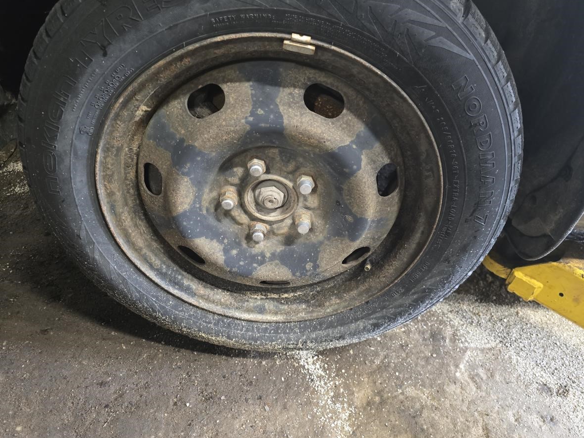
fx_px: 422
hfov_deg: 69.4
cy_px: 228
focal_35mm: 25
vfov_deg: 54.8
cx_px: 285
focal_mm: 6.3
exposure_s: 1/60
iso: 1000
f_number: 1.7
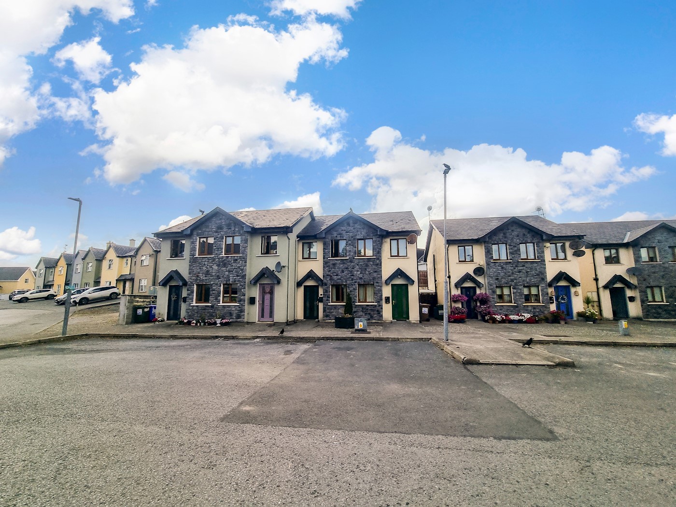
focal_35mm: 13
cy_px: 254
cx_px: 338
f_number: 2.2
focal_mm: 2.2
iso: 50
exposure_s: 1/3900
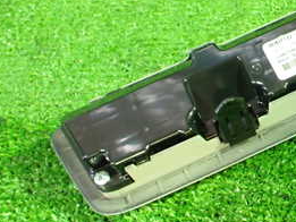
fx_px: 590
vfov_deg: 21.1
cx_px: 332
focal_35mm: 69
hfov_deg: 25.9
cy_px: 49
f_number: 2.3
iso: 1000
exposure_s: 1/30
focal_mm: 5.4
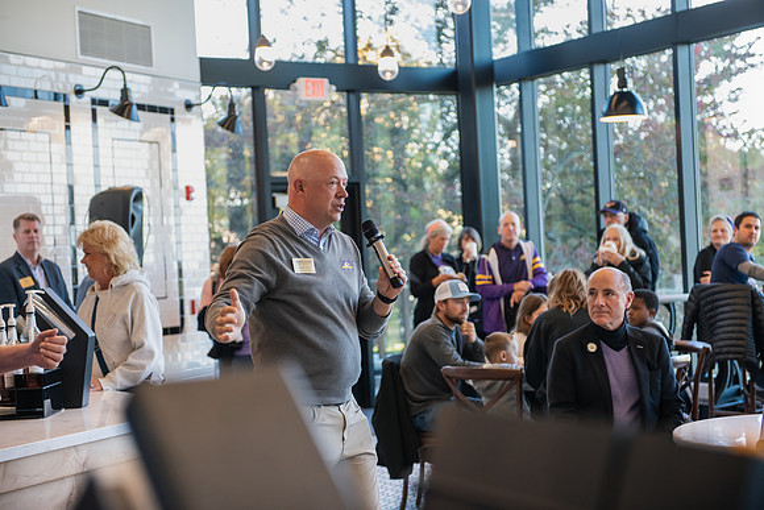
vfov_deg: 21.9
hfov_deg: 32.4
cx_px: 382
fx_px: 1316
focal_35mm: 62
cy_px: 255
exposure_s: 1/320
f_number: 3.2
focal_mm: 62
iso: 1250
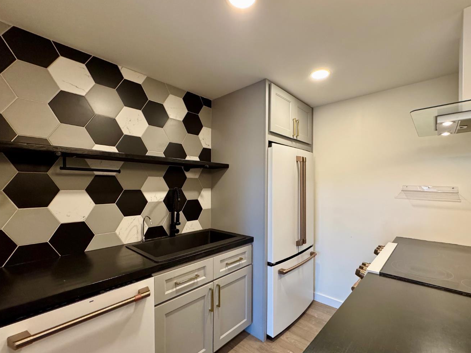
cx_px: 253
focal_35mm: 16
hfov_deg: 94.4
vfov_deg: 78.0
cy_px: 188
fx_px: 218
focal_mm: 2.22
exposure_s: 1/120
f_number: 2.2
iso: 320
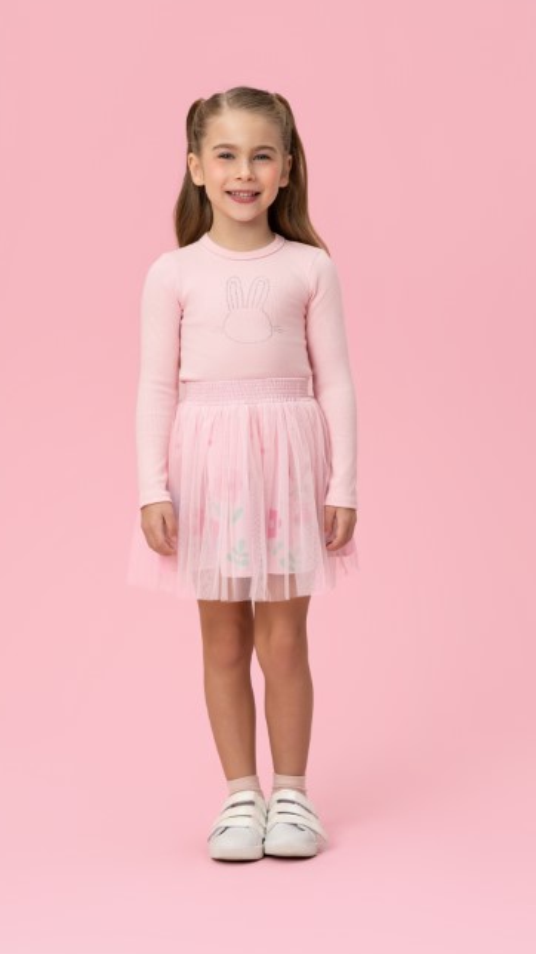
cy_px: 455
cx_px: 267
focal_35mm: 90
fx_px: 2275
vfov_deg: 23.7
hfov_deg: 13.4
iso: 100
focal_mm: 72
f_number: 6.3
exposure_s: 1/125
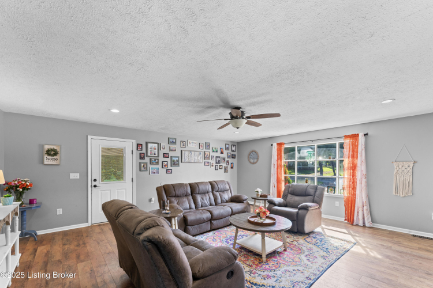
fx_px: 168
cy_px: 144
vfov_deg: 81.2
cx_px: 216
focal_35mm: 14
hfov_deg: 104.3
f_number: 10
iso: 200
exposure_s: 1/2.5
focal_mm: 14
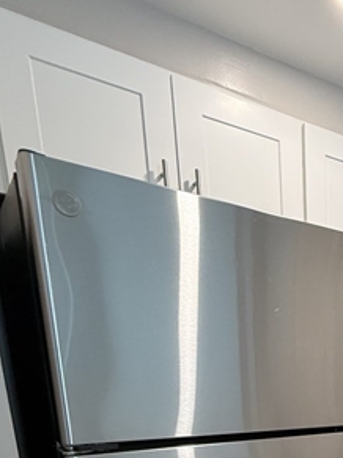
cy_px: 483
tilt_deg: -13.4
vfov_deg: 41.7
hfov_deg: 31.5
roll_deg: -1.2
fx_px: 489
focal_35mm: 37
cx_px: 425
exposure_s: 1/120
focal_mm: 2.22
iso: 320
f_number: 2.2
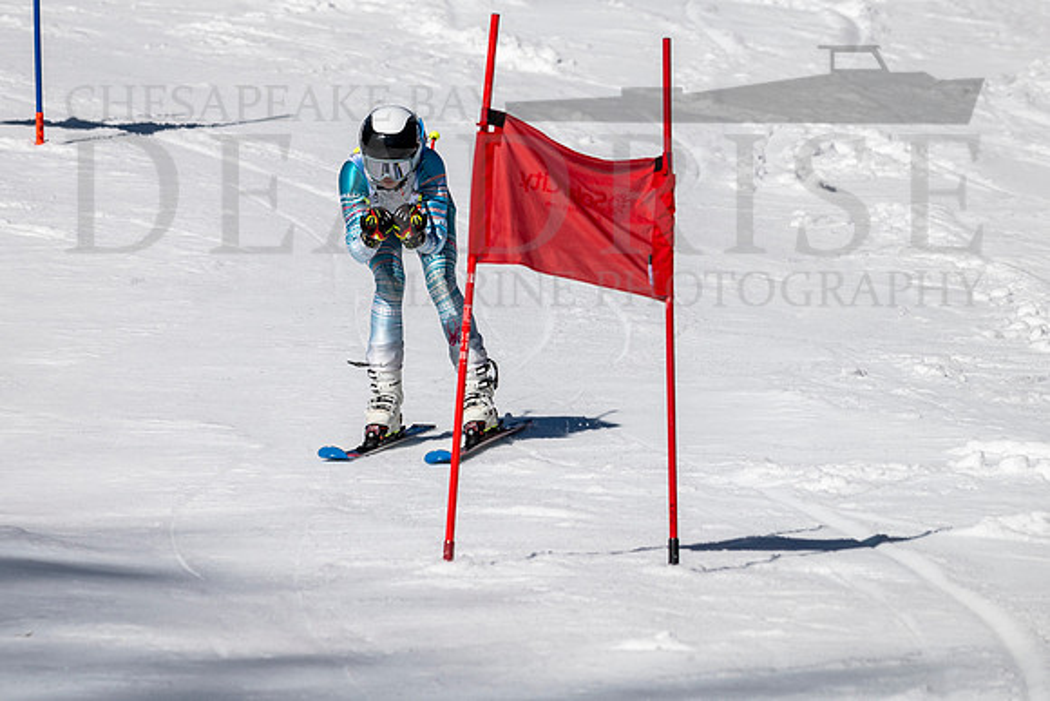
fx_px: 16403
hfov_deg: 3.7
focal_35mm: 562
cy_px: 209
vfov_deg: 2.4
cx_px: 444
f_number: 8
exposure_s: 1/2000
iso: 200
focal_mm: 400
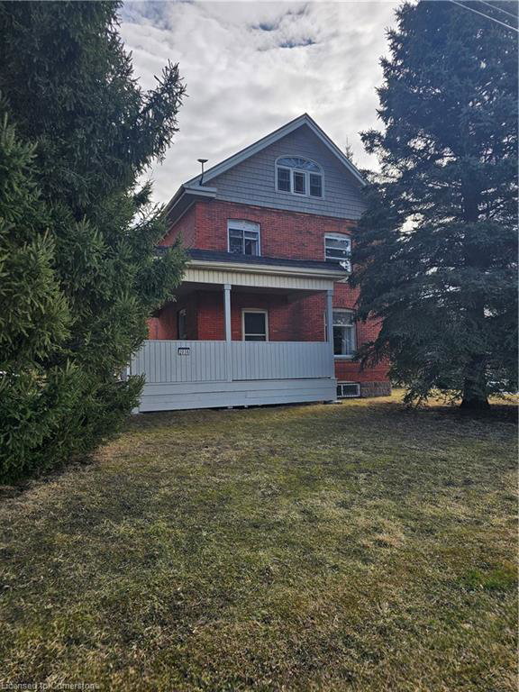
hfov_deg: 58.9
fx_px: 460
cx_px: 260
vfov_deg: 73.9
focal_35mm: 23
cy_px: 346
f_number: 1.7
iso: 10
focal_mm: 6.3
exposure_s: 1/393
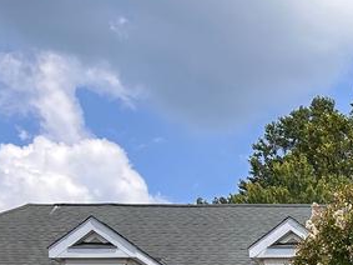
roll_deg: +1.6
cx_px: 548
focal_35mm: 94
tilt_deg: -0.3
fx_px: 958
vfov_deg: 14.3
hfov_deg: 18.3
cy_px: 444
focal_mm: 5.7
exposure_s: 1/2299
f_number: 1.5
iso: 50
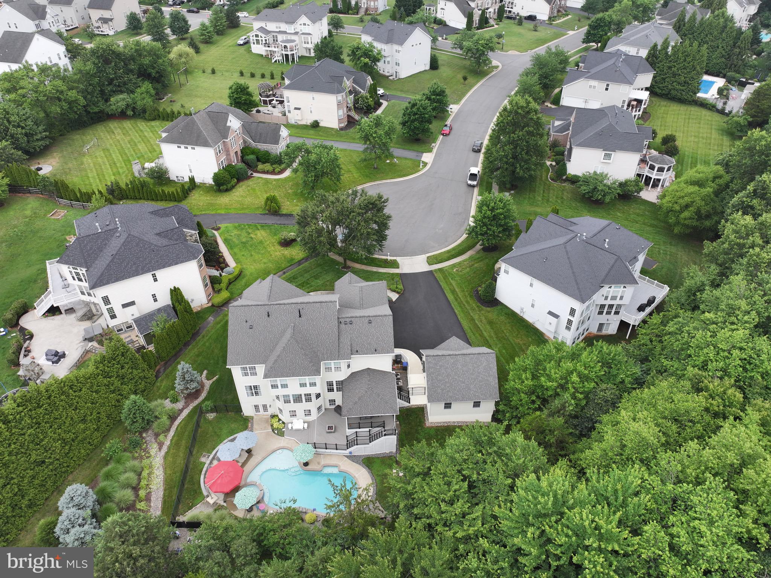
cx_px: 386
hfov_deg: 71.6
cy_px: 289
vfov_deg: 56.8
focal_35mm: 24
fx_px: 534
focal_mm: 12.29
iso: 120
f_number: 2.8
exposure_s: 1/60
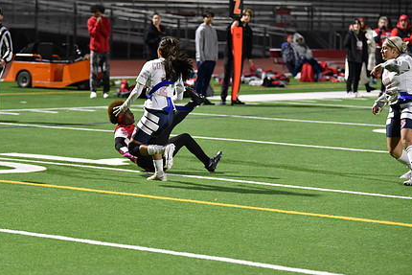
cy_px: 93
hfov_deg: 13.6
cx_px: 151
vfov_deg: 9.1
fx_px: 1729
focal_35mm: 151
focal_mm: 112
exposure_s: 1/640
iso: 6400
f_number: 2.8
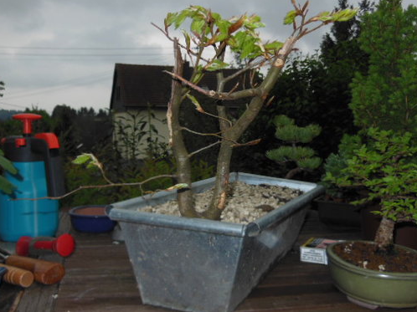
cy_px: 151
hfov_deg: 45.8
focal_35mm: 41
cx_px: 215
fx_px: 494
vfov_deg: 35.1
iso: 125
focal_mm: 6
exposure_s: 1/500
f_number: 3.9
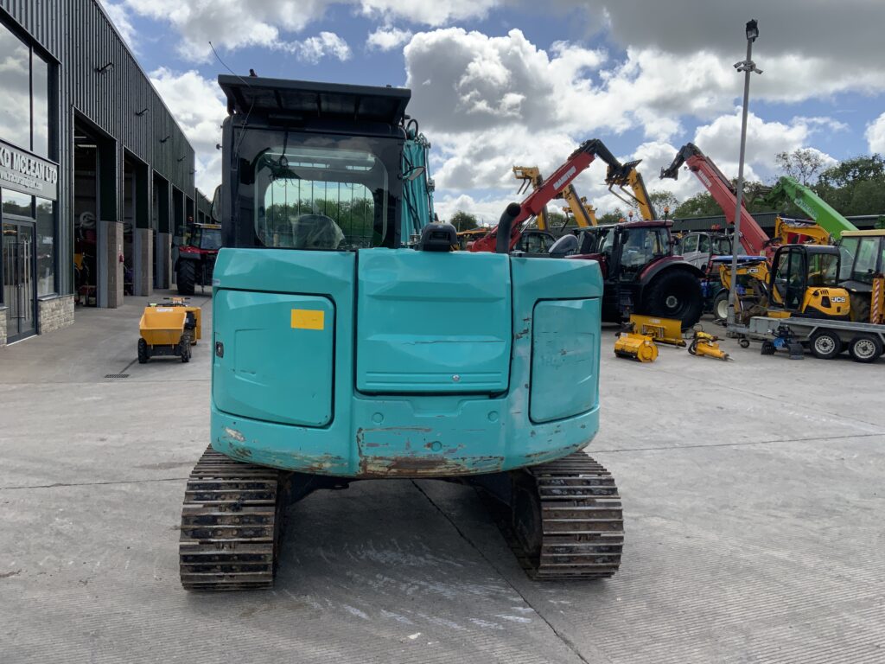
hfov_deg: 61.7
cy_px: 332
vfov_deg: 48.2
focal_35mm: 29
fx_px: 741
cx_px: 442
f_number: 1.8
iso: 16
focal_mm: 3
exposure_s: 1/1675
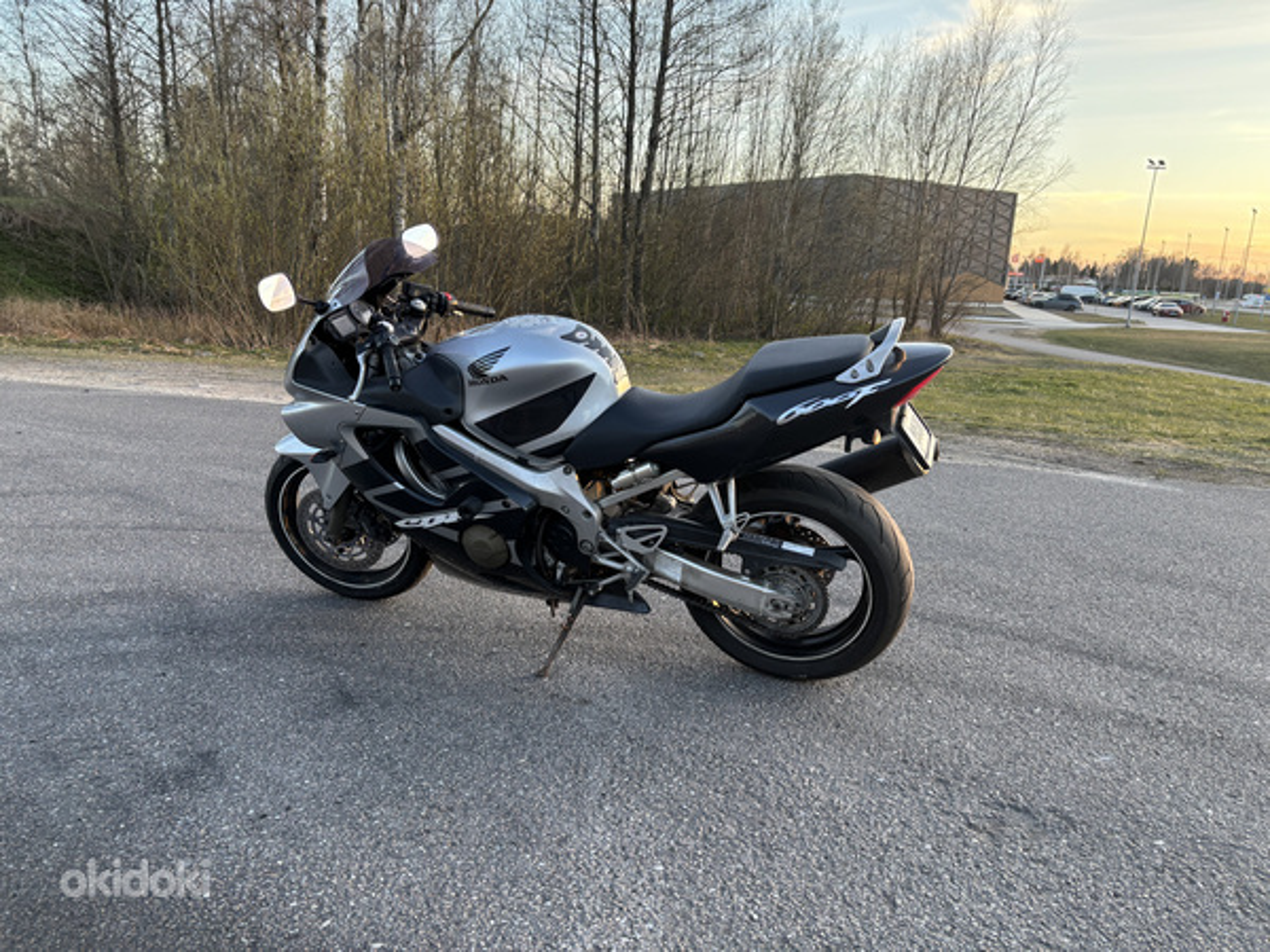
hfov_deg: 67.3
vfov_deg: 53.1
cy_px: 476
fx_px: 954
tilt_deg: -9.9
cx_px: 635
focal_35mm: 26
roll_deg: -5.7
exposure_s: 1/121
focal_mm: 5.96
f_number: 1.6
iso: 80
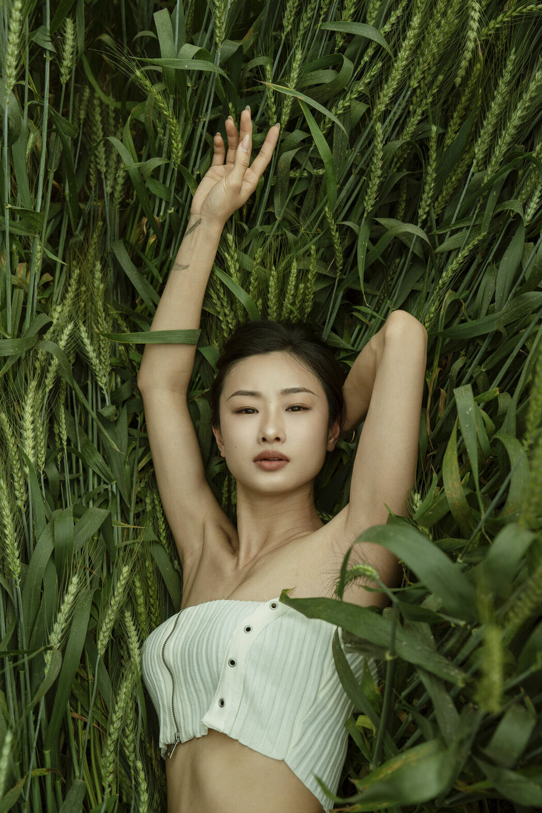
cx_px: 271
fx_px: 790
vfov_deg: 54.4
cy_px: 406
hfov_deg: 37.9
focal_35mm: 35
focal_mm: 35
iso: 50
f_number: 4
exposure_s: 1/250
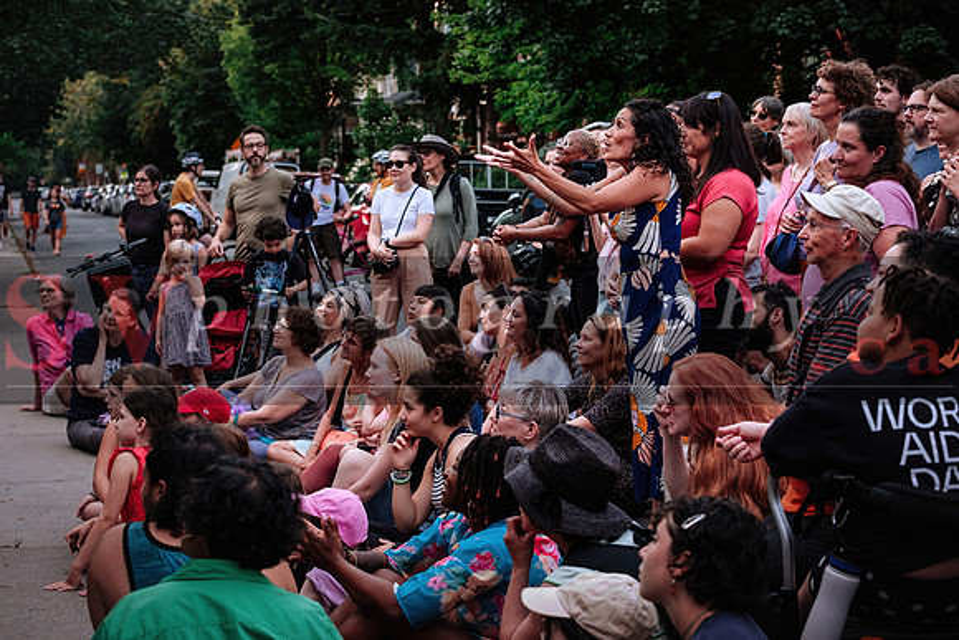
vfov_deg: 18.2
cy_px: 320
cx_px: 480
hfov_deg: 27.0
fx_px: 1998
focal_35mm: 75
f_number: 4
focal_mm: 50
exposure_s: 1/500
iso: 400
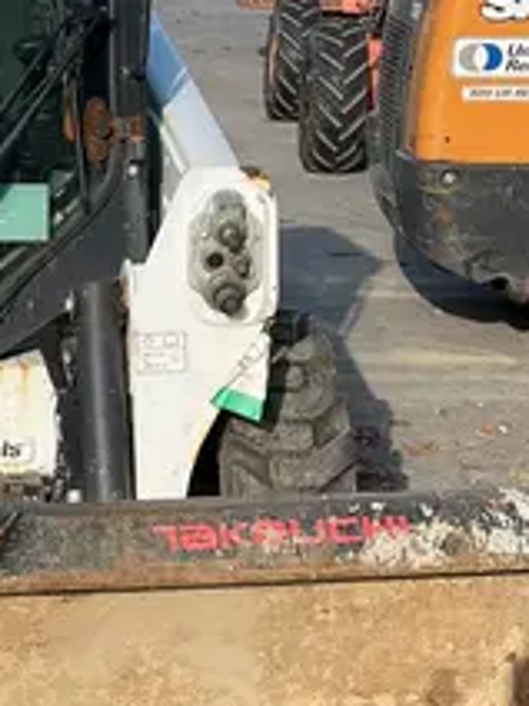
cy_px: 485
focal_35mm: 90
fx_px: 1834
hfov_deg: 16.1
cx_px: -13
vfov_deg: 21.7
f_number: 1.6
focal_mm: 5.1
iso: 50
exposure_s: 1/1992
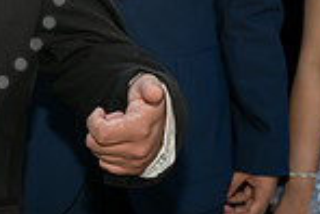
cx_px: -130
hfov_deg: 10.8
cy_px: -72
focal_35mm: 184
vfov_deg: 7.4
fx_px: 1637
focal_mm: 47
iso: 320
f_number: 5.6
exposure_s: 1/200
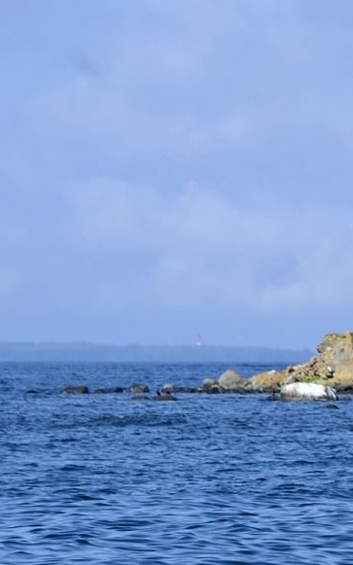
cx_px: 907
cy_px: 594
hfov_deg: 2.3
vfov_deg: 3.6
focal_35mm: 577
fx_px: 8884
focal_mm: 200
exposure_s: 1/58
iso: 100
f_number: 16
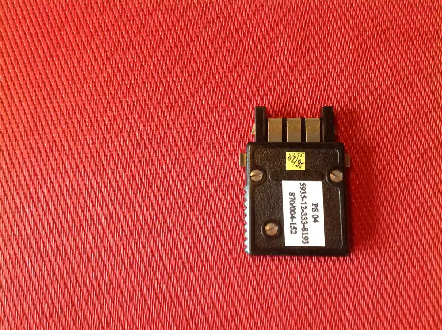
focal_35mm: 35
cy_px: 165
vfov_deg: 40.6
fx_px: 446
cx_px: 221
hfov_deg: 52.7
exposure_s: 1/15
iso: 80
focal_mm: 4.28
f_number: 2.4
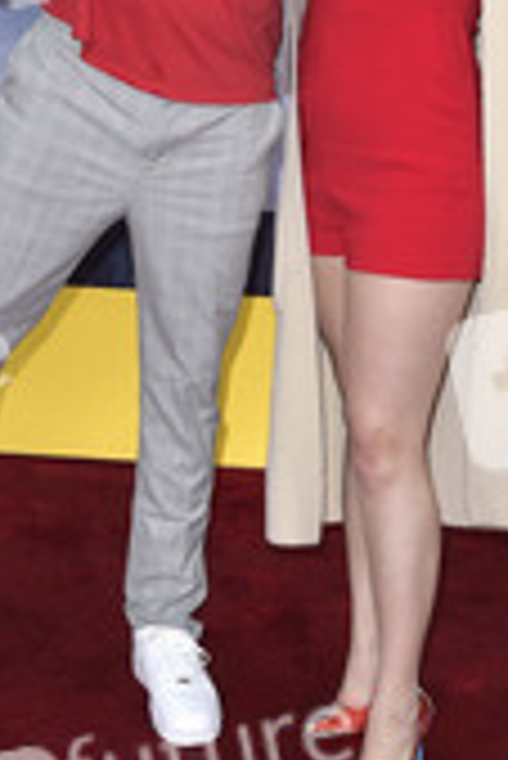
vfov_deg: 22.3
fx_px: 1901
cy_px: 139
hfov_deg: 15.2
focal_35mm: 90
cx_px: 272
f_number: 6.3
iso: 320
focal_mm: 38
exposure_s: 1/250
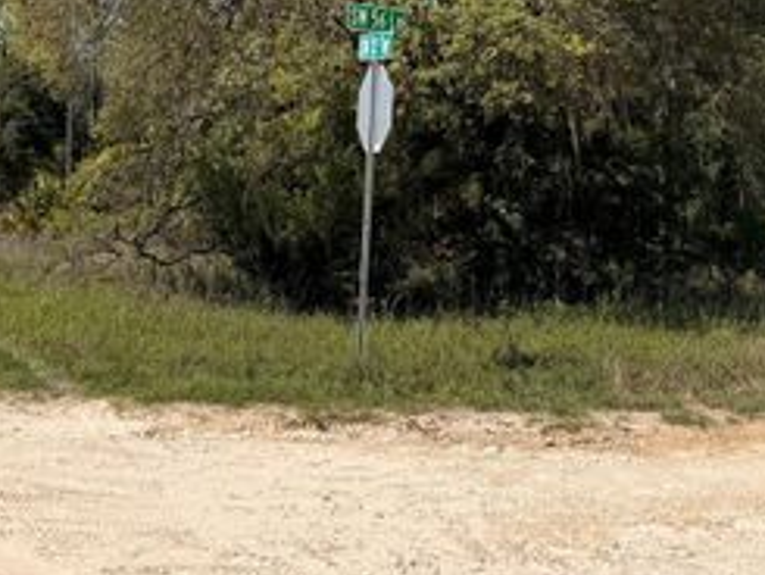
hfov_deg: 38.9
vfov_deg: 28.7
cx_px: 415
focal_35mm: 49
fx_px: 1083
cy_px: 77
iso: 80
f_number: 1.78
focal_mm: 6.76
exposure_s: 1/5348
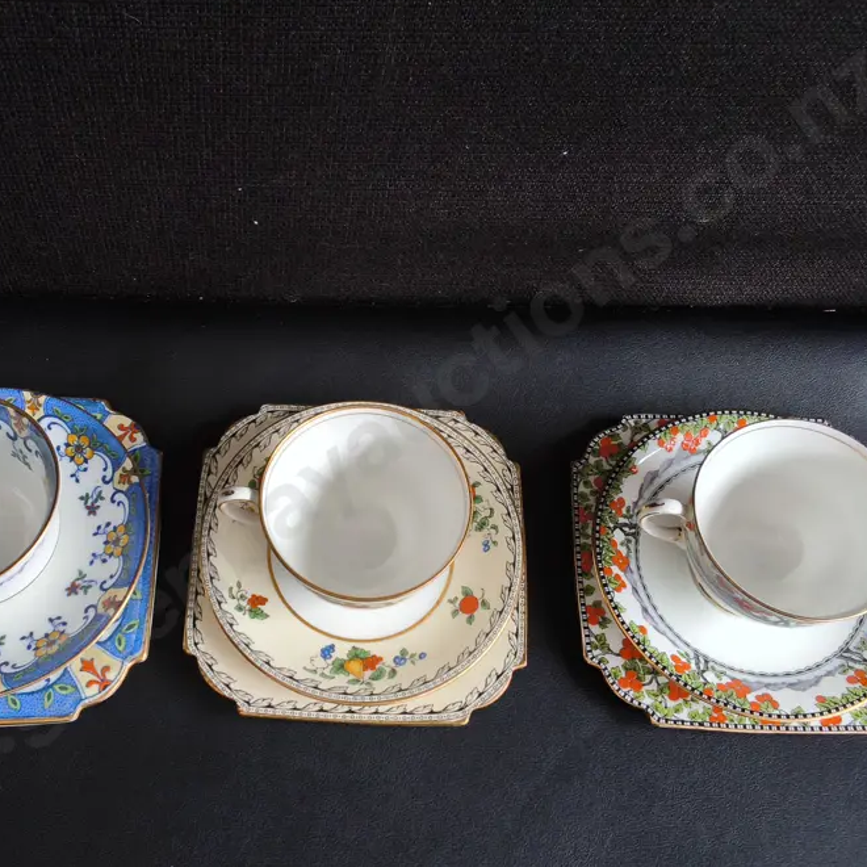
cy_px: 472
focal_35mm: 37
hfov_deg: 44.6
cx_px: 339
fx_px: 1048
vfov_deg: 44.9
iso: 100
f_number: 2
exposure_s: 1/100
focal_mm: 2.87
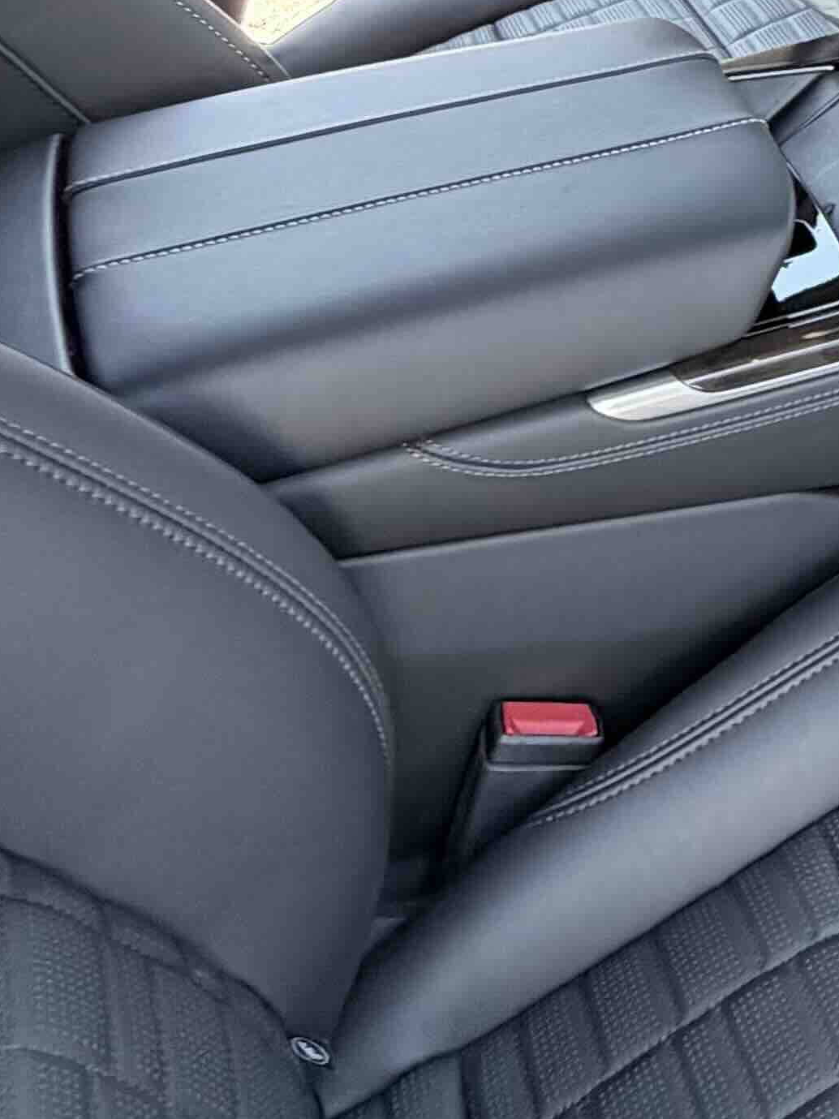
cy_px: -131
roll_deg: -2.0
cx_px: 1187
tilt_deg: -21.0
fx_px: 1875
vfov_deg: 29.7
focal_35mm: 58
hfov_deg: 21.8
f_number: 2.2
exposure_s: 1/121
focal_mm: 2.22
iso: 125
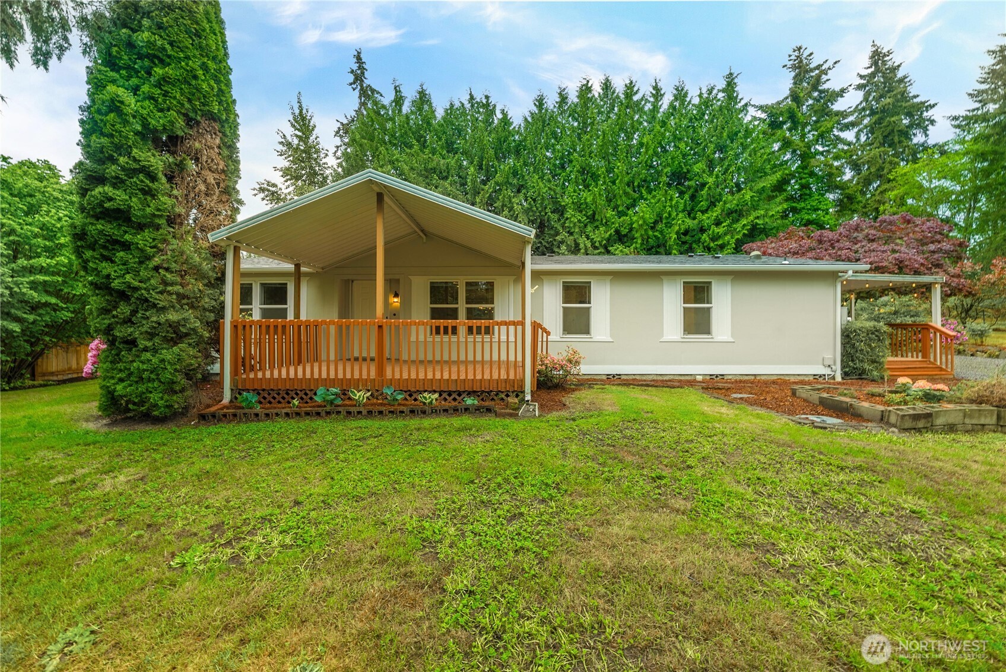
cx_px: 503
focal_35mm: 12
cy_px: 336
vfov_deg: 90.1
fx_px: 335
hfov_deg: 112.6
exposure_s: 1/30
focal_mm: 12
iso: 125
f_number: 7.1
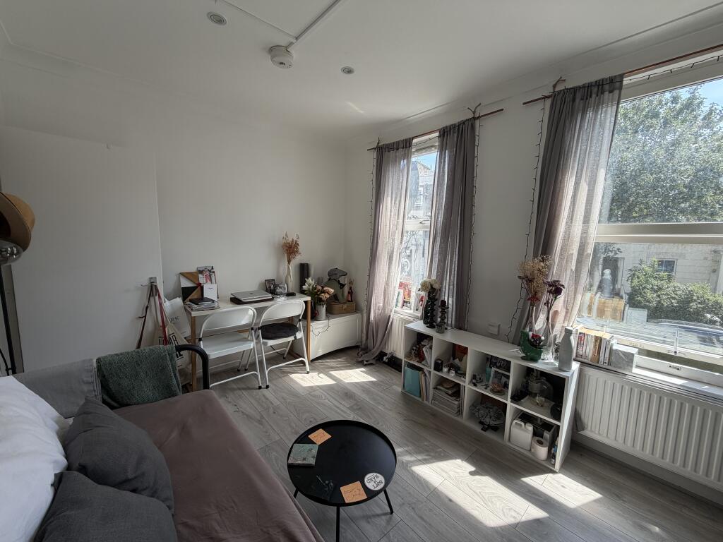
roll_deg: -1.0
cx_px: 362
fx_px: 292
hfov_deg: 102.1
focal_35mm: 14
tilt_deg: -6.4
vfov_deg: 85.7
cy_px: 271
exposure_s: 1/176
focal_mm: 2.22
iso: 40
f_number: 2.2
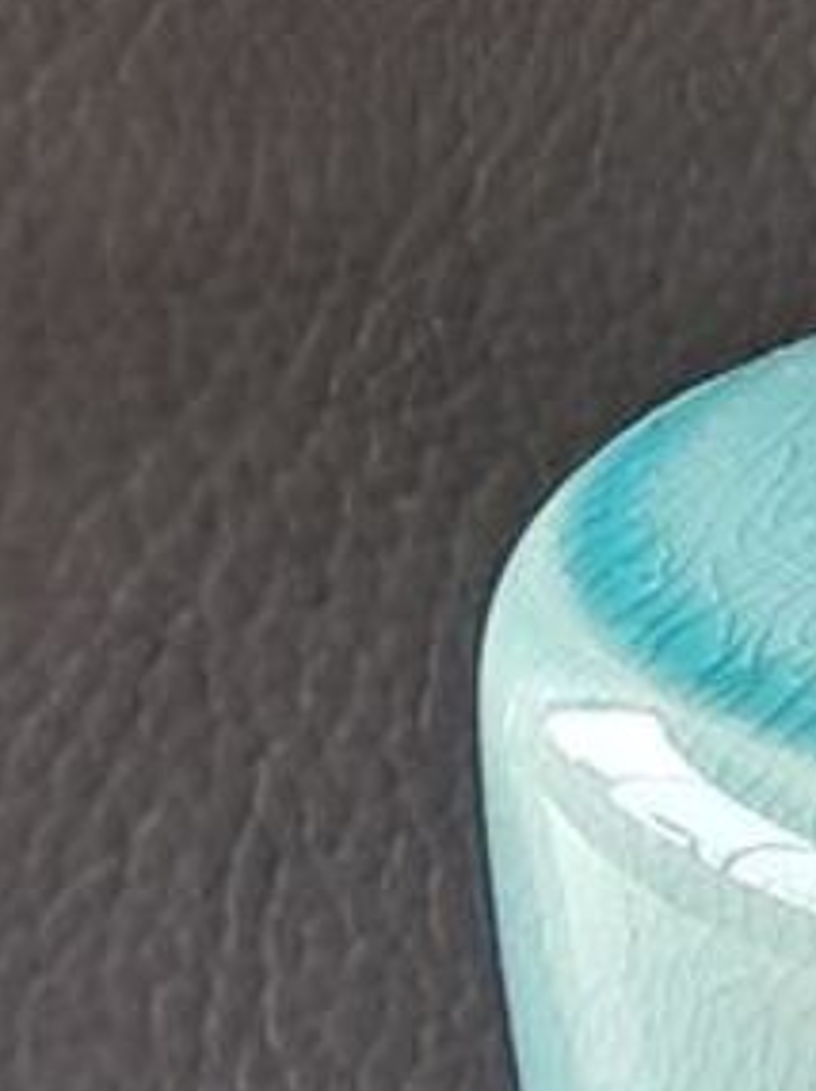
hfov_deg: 10.4
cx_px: 1830
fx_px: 3966
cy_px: 257
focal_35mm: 126
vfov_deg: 15.6
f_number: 1.8
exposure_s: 1/50
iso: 200
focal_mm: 4
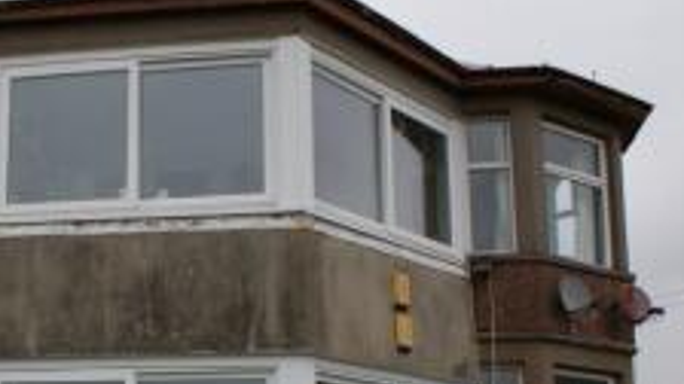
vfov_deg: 19.5
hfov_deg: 34.3
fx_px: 1088
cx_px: 186
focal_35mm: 60
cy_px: 376
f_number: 4.5
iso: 100
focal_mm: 18
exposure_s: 1/40
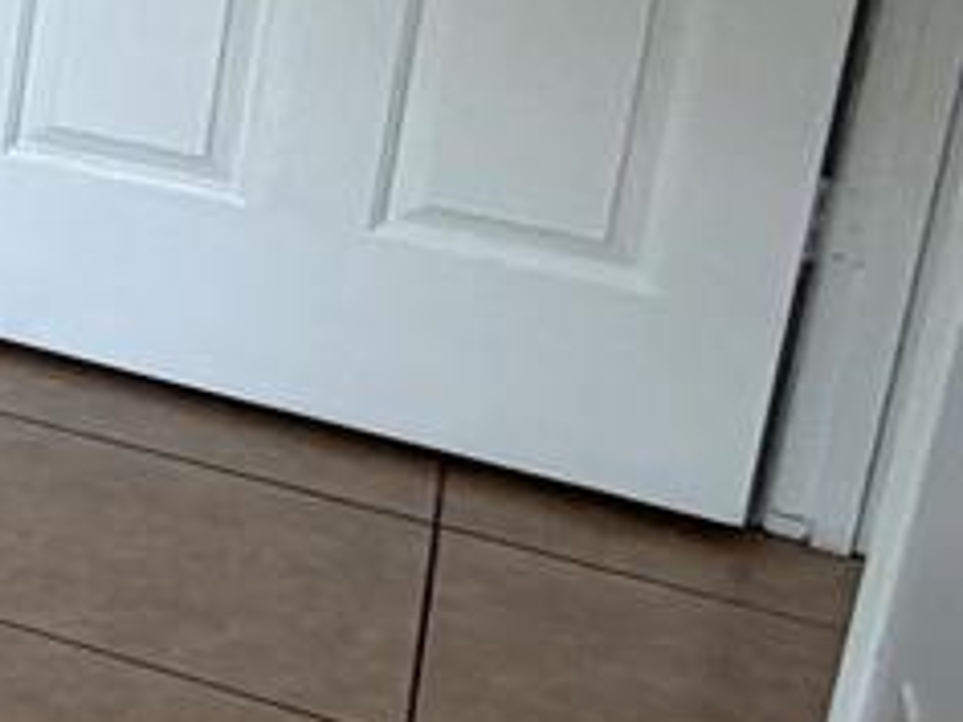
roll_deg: +2.2
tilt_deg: -15.0
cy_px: -237
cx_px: -1453
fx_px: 2643
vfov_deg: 14.8
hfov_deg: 13.6
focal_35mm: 95
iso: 100
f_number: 2.2
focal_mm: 2.22
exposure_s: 1/121
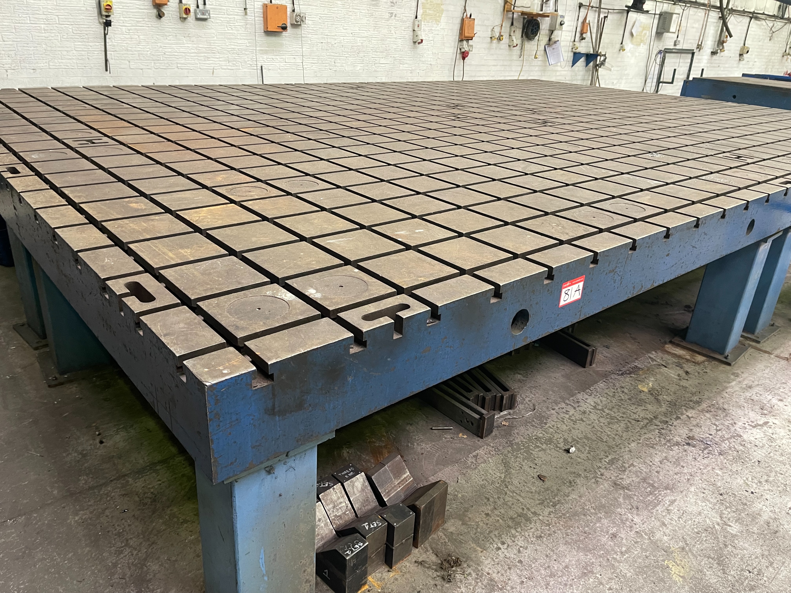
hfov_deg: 67.3
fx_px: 594
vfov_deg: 53.1
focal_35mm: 26
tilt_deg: -22.6
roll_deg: -2.7
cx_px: 396
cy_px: 296
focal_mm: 5.1
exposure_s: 1/50
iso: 320
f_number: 1.6
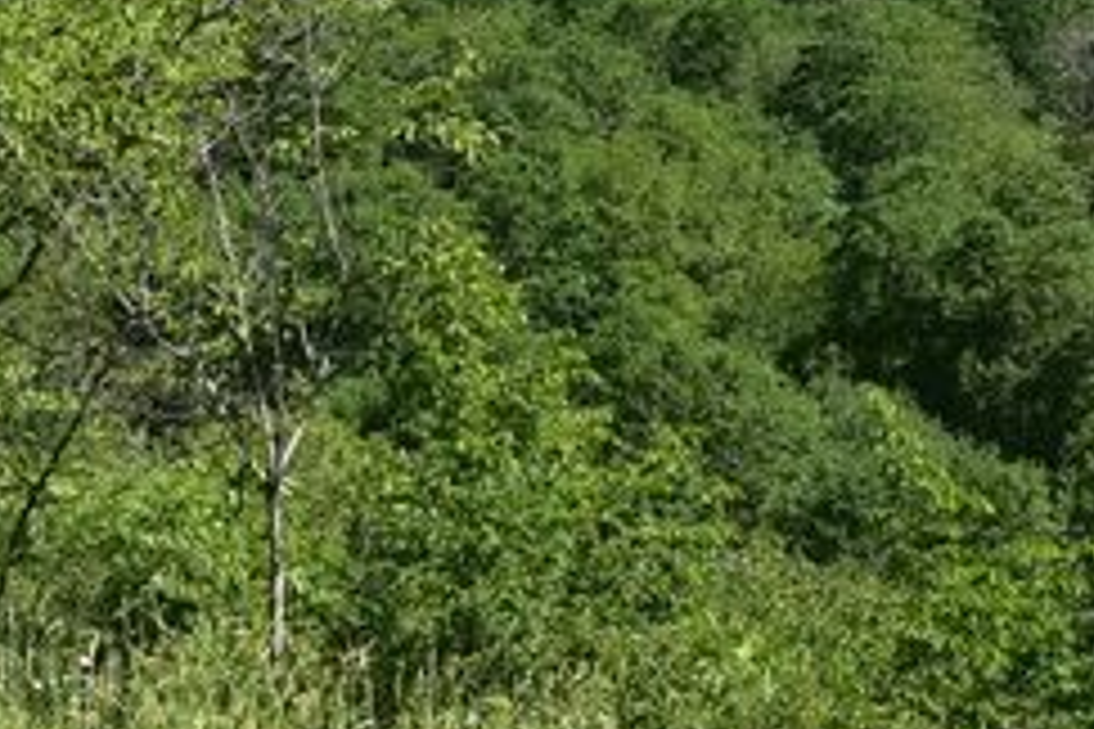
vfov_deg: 8.1
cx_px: 140
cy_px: -277
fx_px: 5044
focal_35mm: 166
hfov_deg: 12.3
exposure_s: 1/125
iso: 160
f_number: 14
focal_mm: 31
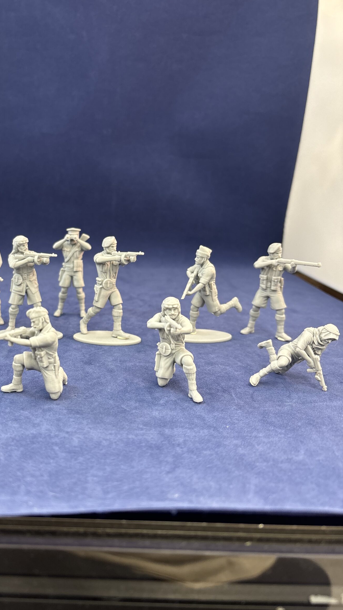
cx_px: 94
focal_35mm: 31
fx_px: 501
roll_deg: -1.3
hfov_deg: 37.0
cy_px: 282
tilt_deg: -12.7
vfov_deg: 62.5
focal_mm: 5.96
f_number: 1.6
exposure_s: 1/100
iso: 100
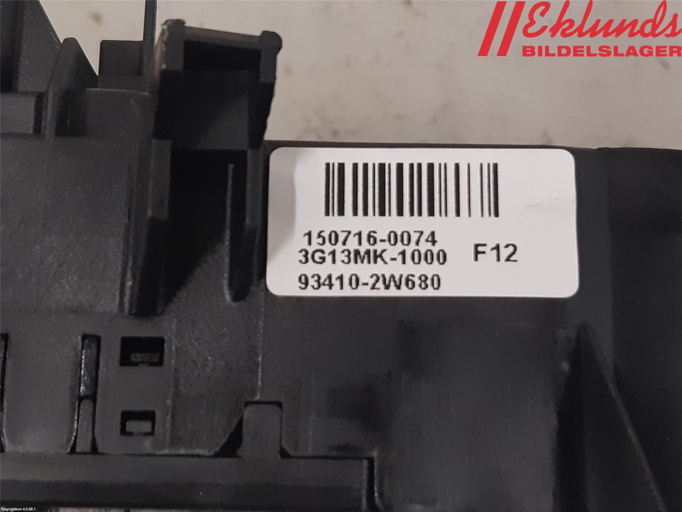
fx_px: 512
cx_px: 341
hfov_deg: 67.3
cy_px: 256
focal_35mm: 26
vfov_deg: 53.1
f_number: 1.7
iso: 160
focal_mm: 3.93
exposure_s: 1/50
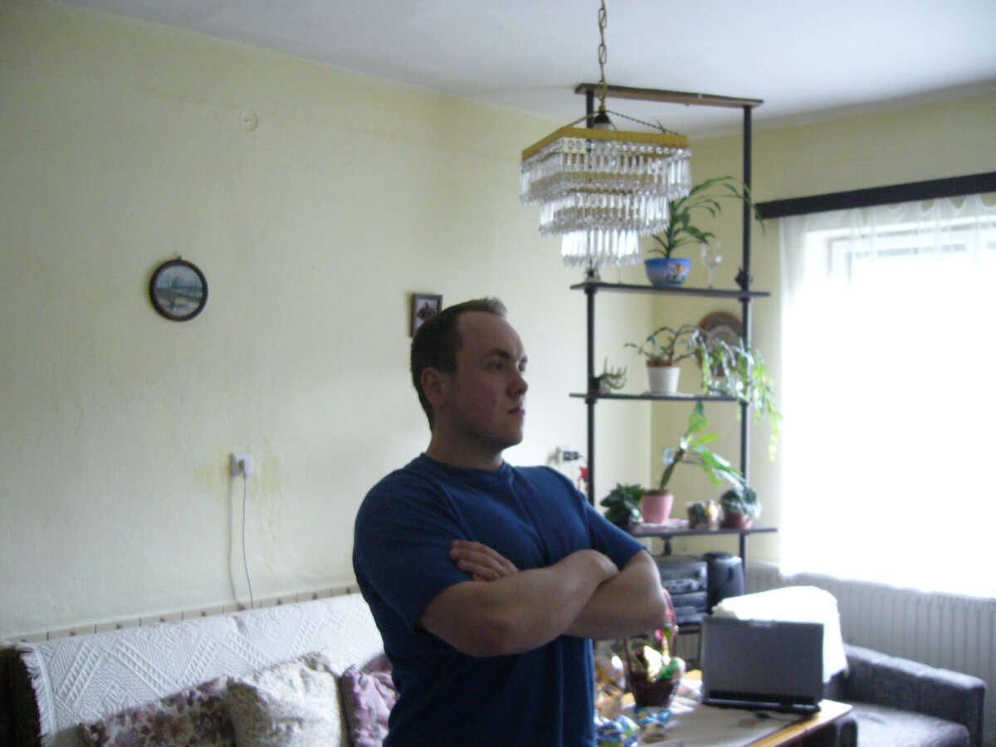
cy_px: 374
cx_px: 498
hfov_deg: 52.6
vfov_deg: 40.7
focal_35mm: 35
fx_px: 1007
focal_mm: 5.8
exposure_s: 1/13
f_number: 2.8
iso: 160
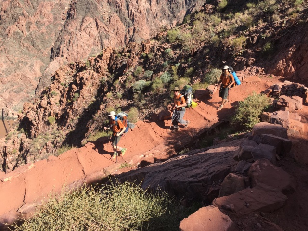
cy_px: 116
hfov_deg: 61.7
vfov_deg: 48.2
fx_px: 258
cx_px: 154
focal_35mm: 29
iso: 25
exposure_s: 1/718
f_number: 2.2
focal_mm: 4.15
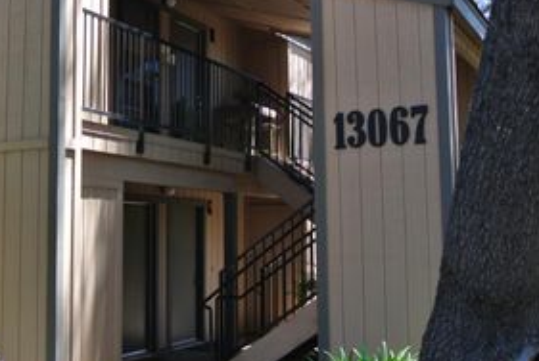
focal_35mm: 48
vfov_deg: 28.1
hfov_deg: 40.1
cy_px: 156
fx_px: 719
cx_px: 148
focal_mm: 10
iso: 100
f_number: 3.5
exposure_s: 1/160
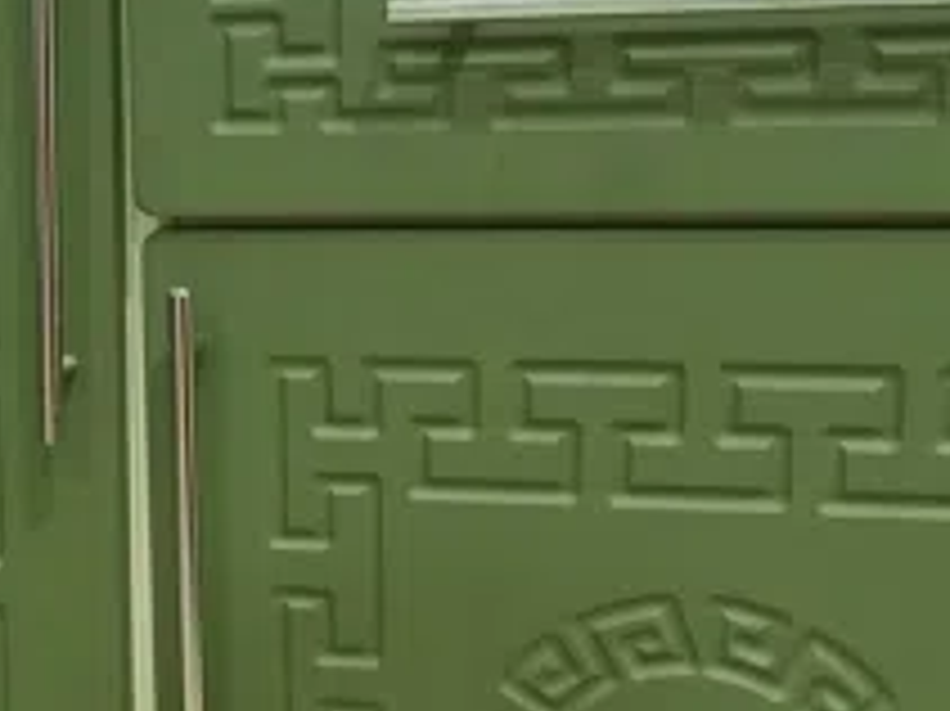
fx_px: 2249
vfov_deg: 17.9
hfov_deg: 22.9
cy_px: 441
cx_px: 0
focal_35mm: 82
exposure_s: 1/20
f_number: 1.8
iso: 999
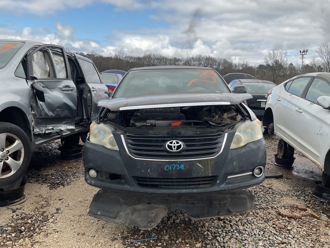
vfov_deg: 48.2
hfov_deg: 61.7
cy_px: 124
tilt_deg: -8.1
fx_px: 276
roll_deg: -0.7
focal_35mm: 29
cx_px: 165
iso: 16
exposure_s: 1/599
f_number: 1.8
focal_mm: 3
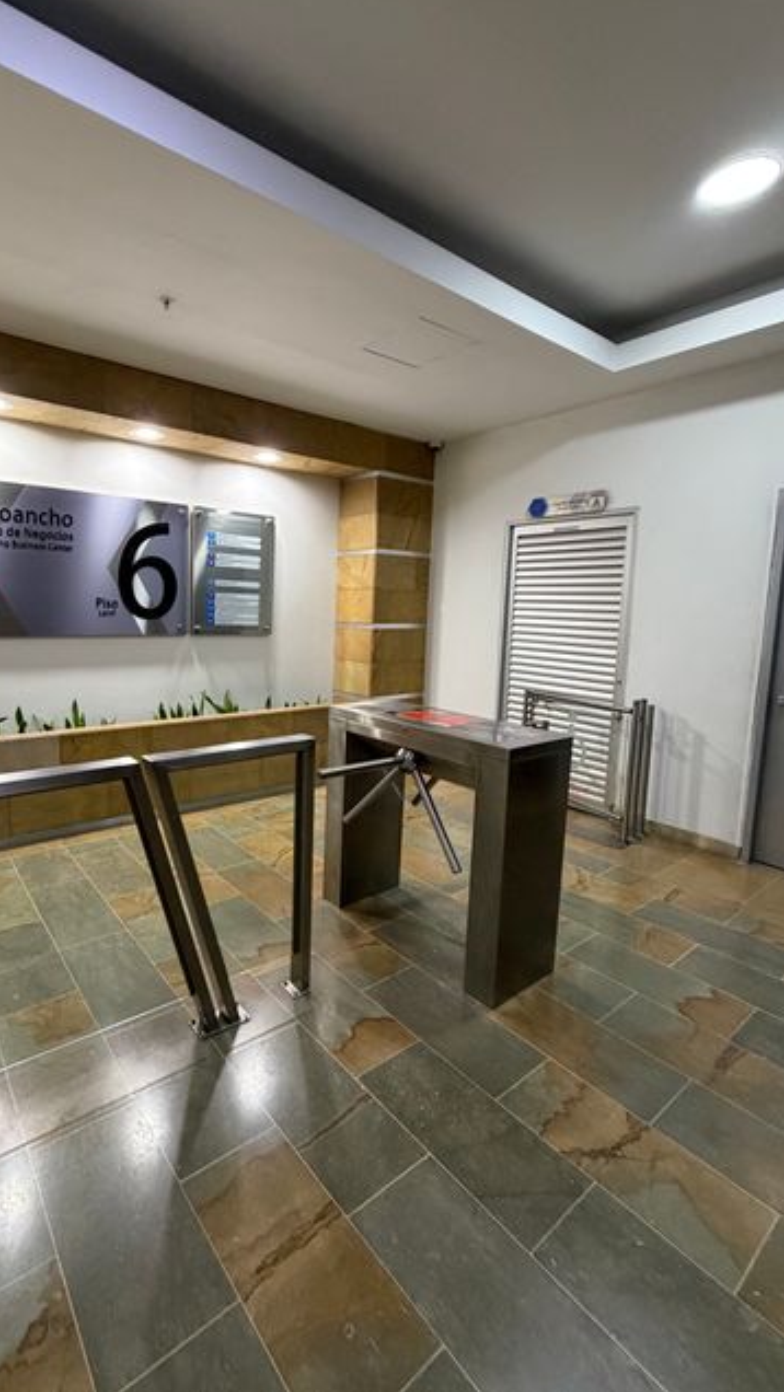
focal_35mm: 16
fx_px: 591
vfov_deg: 99.3
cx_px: 280
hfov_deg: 65.8
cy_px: 666
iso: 320
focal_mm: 2.22
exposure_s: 1/60
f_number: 2.2
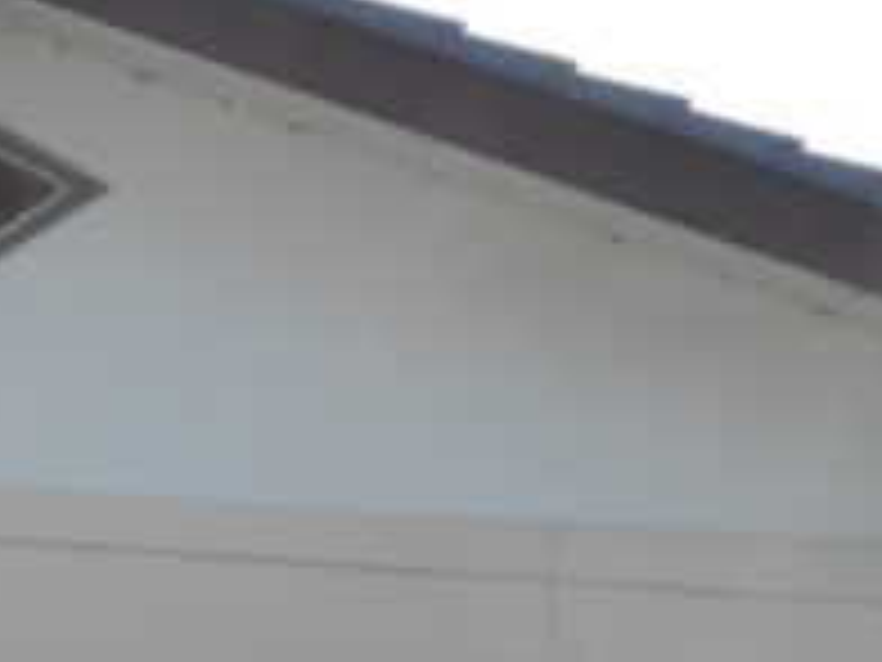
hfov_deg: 8.6
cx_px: -594
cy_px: 779
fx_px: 5707
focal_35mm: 224
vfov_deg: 6.6
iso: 80
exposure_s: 1/500
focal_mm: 7.7
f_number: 4.2
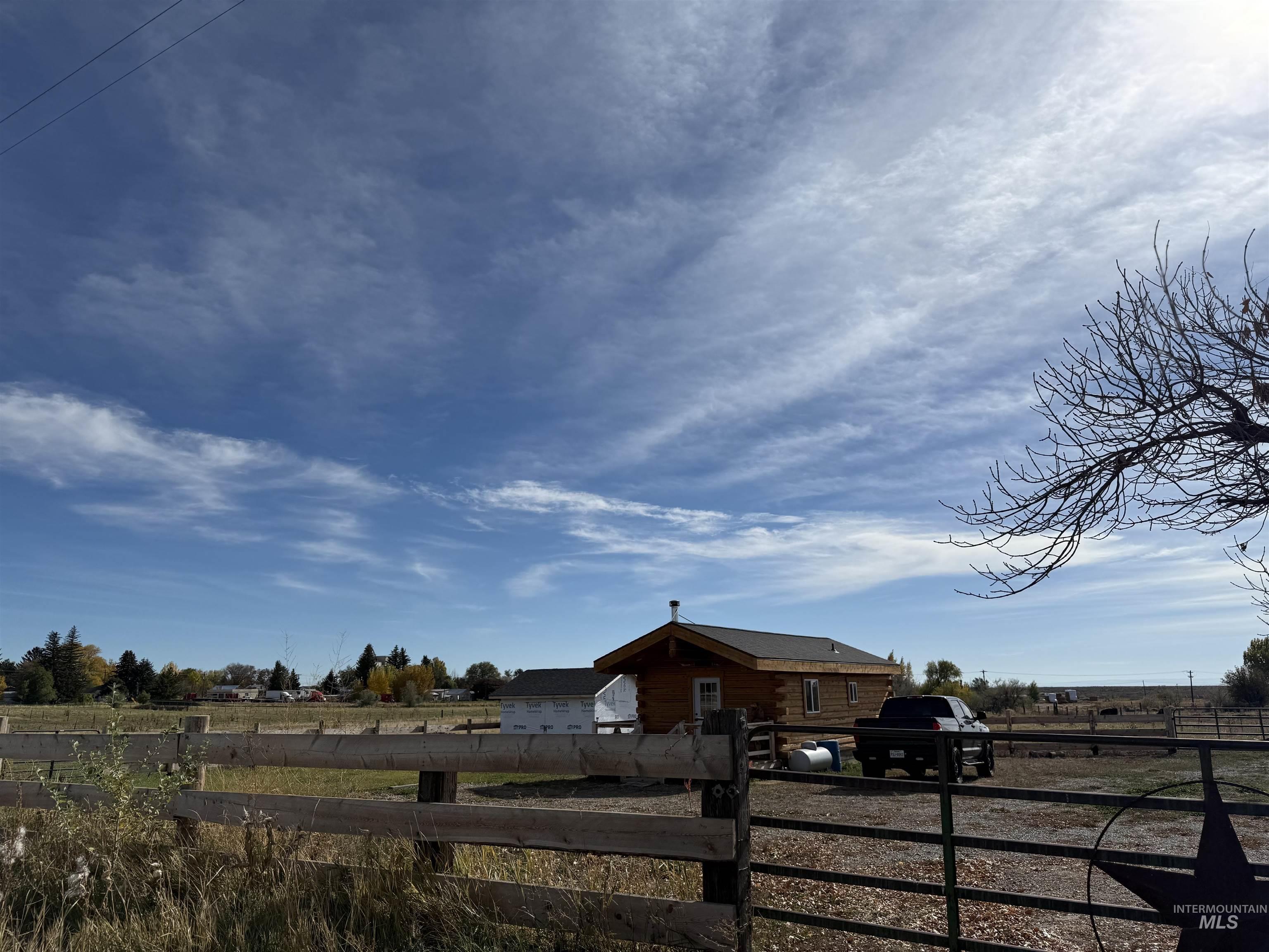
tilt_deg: +12.8
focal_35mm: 24
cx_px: 634
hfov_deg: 71.6
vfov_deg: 56.8
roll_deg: -0.3
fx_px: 880
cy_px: 476
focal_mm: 6.76
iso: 80
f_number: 1.78
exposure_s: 1/14286
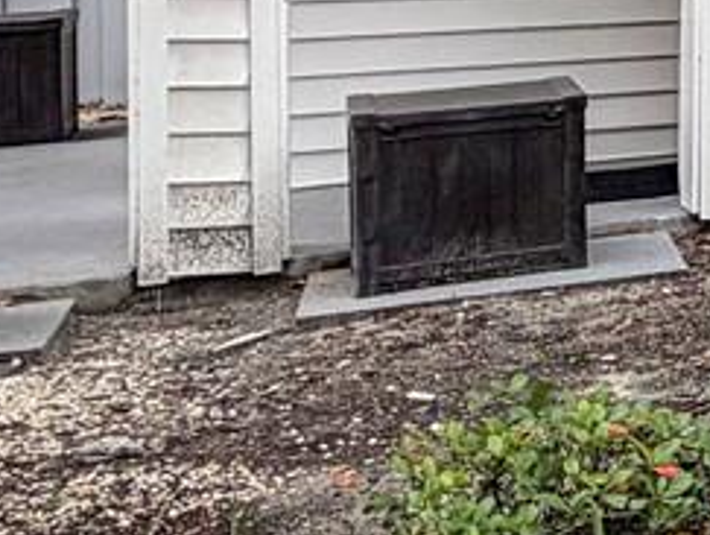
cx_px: 1636
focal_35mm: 92
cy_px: -278
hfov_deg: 14.8
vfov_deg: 14.9
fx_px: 1890
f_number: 2.2
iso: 50
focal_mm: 2.22
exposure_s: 1/502
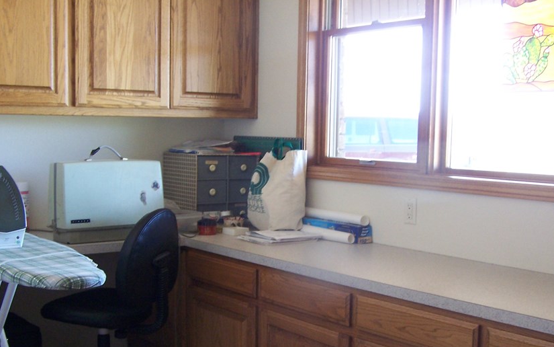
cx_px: 295
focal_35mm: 50
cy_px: 221
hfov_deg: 40.3
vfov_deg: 25.8
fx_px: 755
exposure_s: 1/20
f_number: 2.8
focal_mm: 6.3
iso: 140
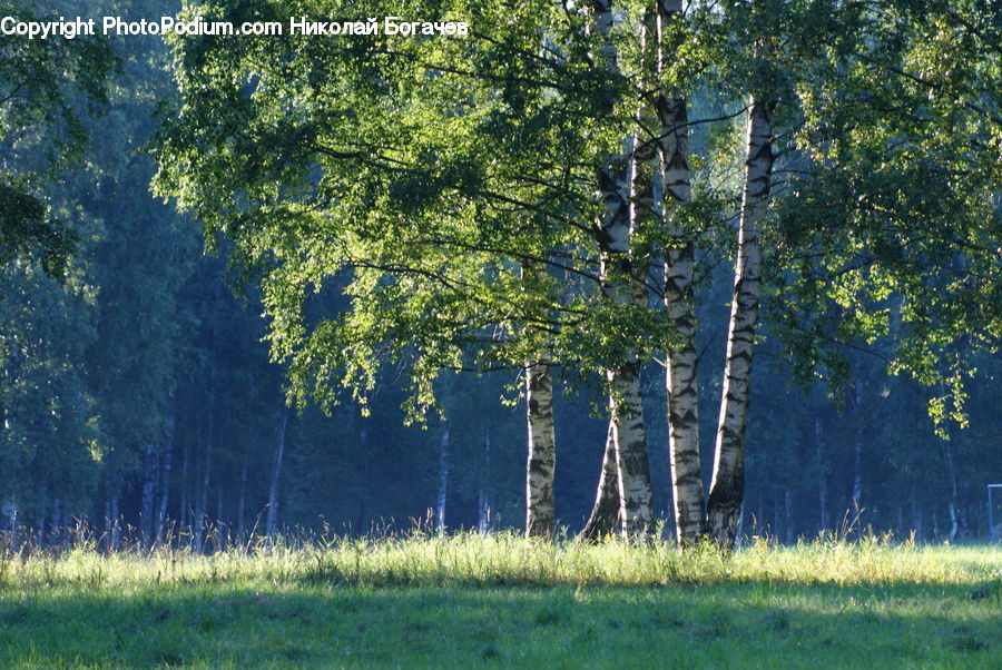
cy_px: 335
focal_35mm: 240
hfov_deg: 8.6
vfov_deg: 5.7
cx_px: 501
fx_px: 6686
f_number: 5.6
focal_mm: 160
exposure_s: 1/60
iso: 400
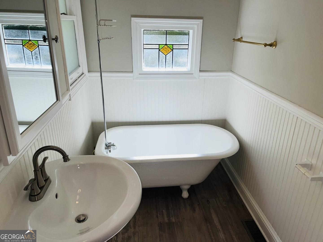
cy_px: 121
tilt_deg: -23.1
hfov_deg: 67.3
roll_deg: -0.5
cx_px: 162
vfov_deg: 53.1
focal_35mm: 26
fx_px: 243
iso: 32
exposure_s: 1/469
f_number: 1.6
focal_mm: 5.1
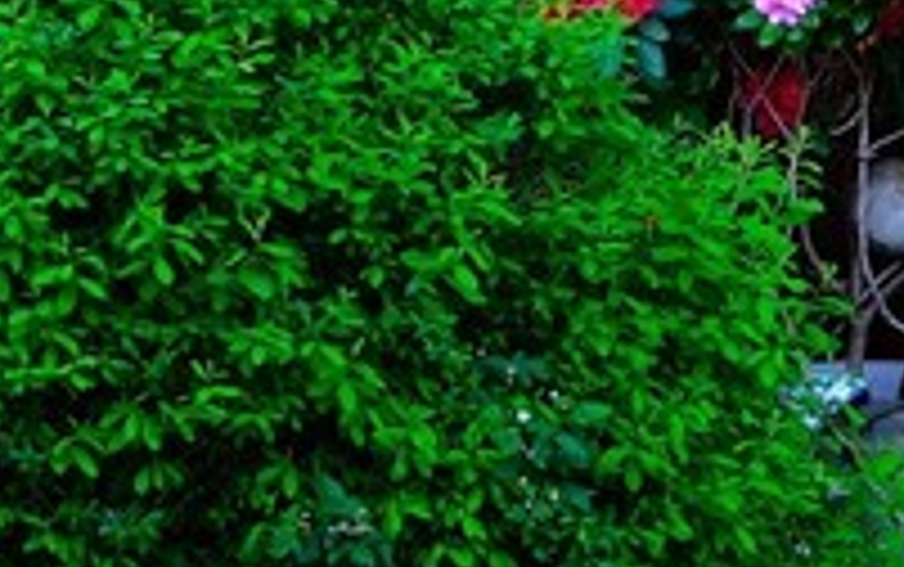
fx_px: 6386
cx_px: 1124
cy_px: -117
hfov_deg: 8.0
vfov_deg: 5.1
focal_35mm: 259
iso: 200
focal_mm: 31.5
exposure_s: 1/100
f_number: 3.6
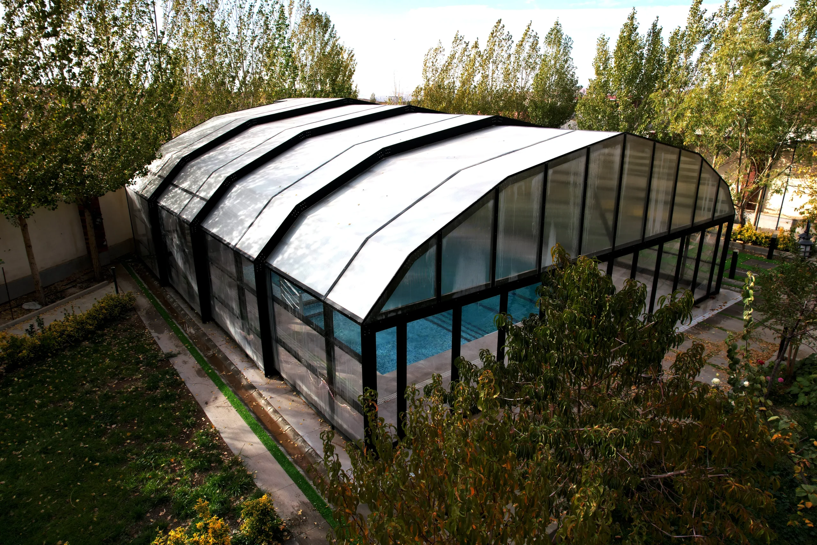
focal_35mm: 22
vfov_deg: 57.2
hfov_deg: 78.6
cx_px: 408
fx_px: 499
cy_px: 272
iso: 100
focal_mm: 8.38
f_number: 2.8
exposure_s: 1/800
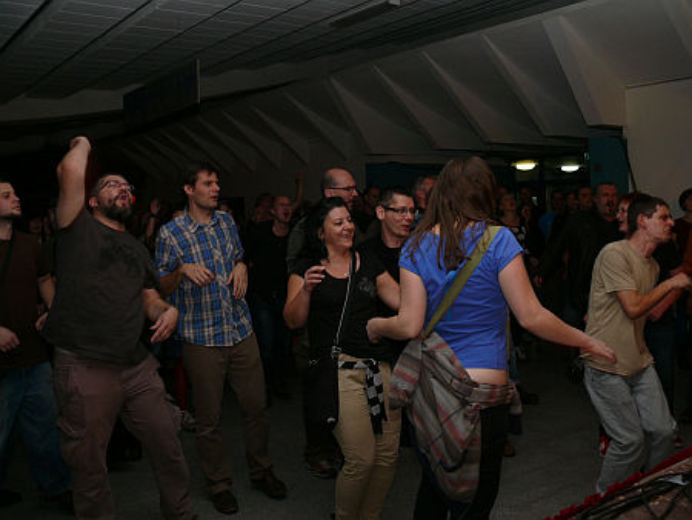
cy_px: 260
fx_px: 700
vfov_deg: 40.7
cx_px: 346
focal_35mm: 35
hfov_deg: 52.6
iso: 100
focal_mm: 7.4
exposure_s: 1/30
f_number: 3.2
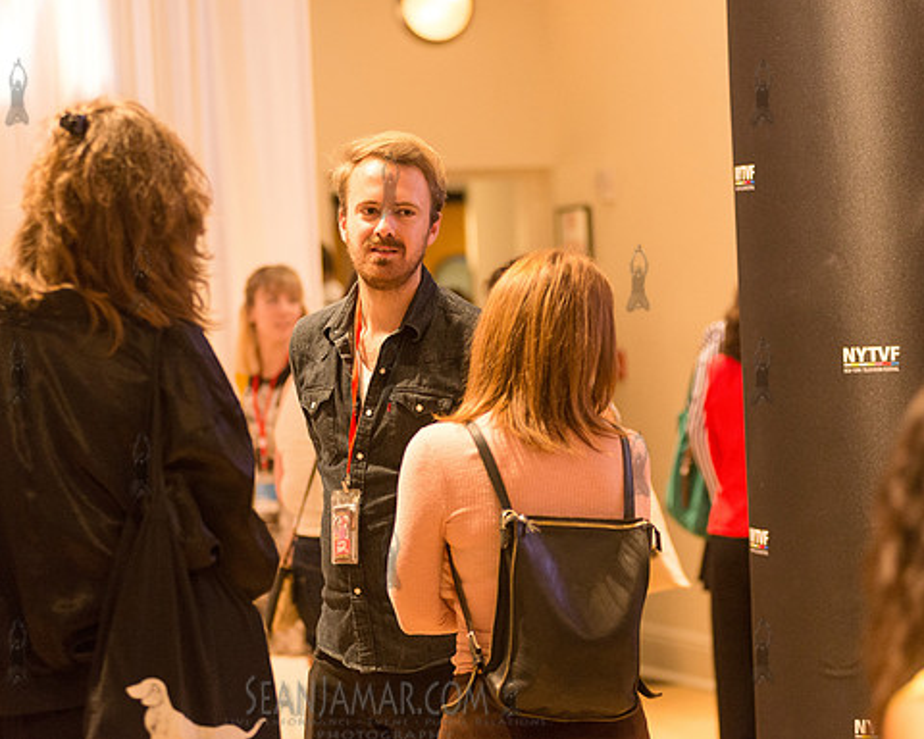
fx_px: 3254
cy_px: 370
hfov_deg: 16.2
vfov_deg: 13.0
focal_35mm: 119
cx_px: 389
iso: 4000
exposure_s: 1/200
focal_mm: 105
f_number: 2.8
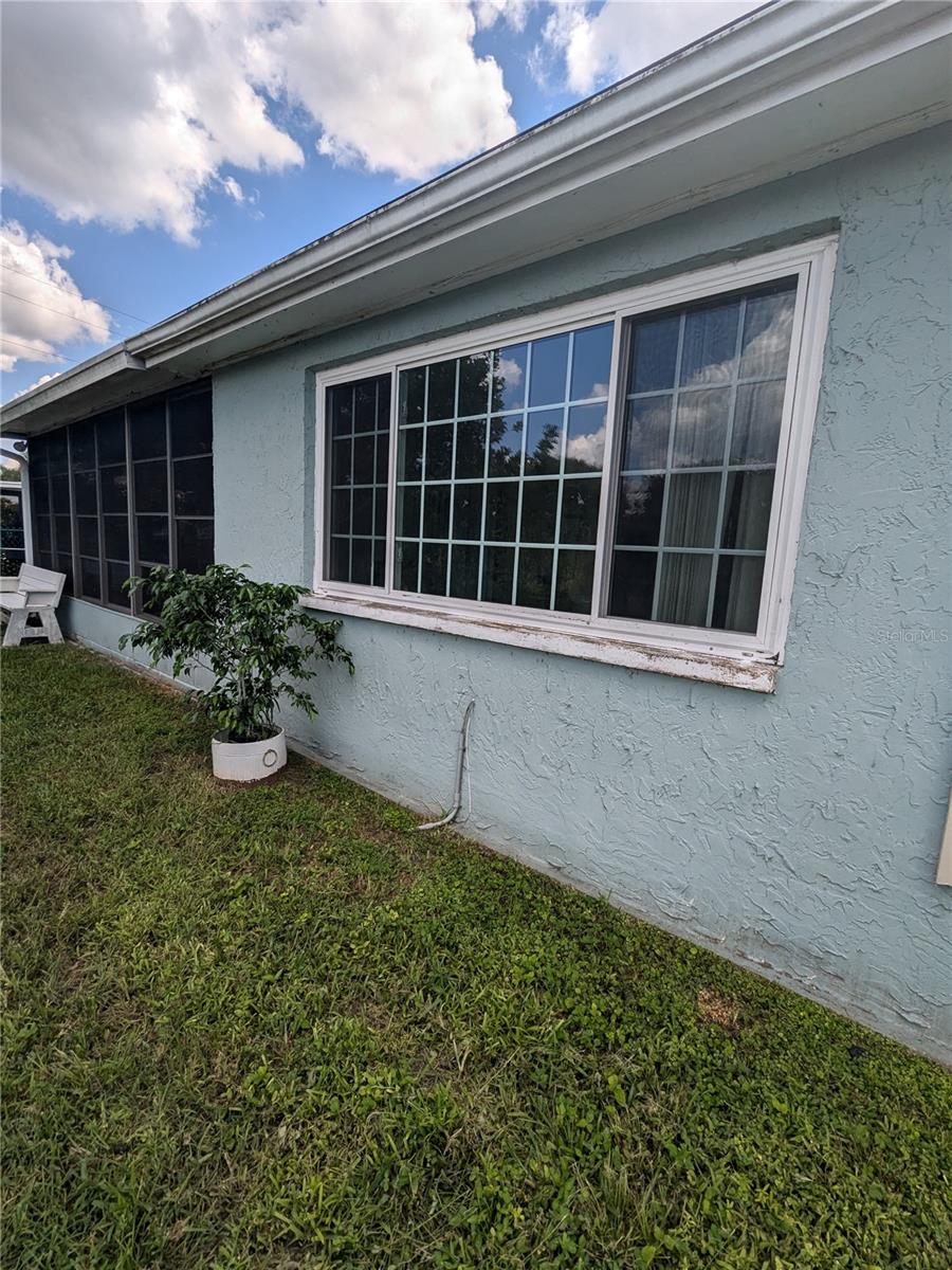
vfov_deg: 94.5
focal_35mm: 16
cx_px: 476
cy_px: 635
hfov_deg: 78.1
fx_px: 587
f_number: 2.2
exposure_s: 1/1176
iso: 32
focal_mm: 2.35
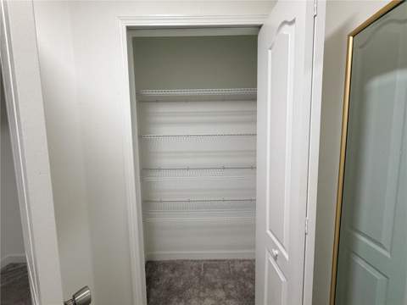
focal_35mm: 14
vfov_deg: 85.7
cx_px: 204
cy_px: 152
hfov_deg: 102.1
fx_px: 165
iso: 200
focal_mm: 2.22
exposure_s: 1/60
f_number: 2.2
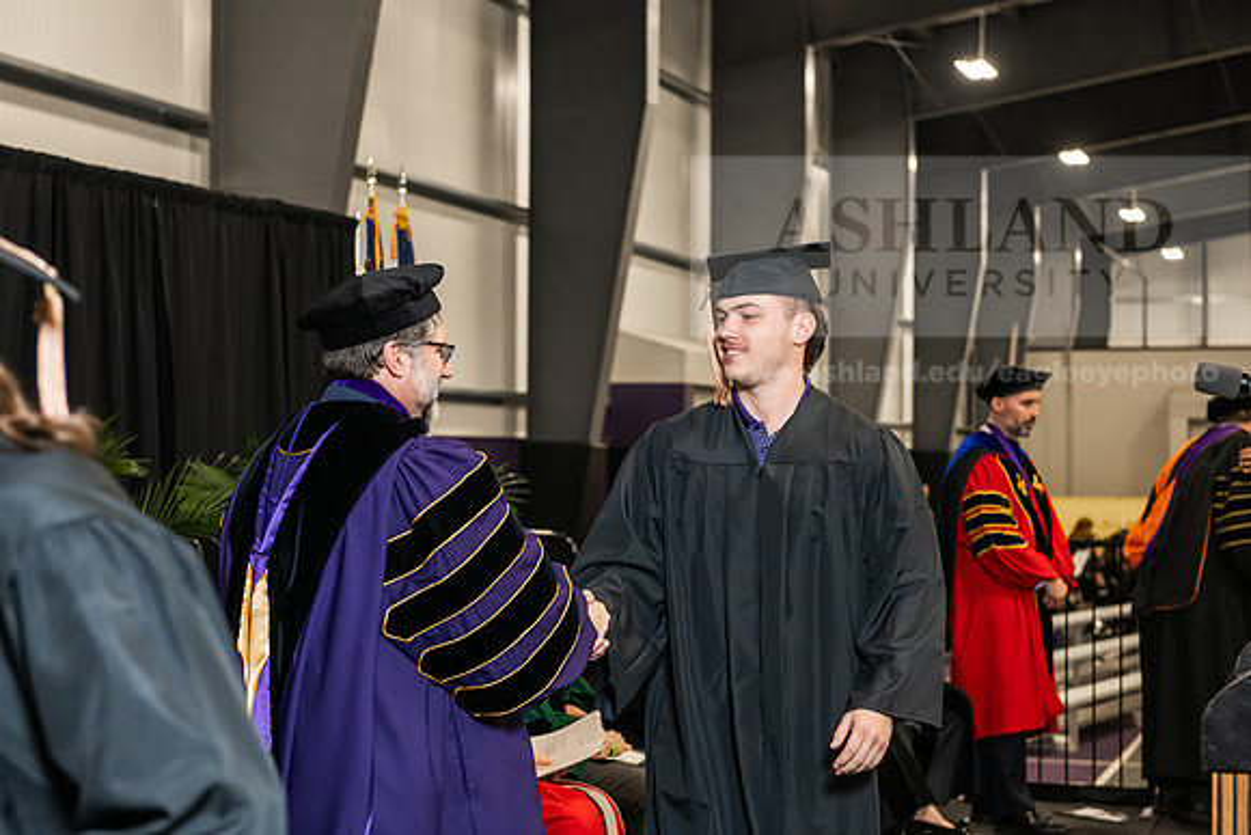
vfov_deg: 19.5
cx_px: 626
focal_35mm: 70
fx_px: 2433
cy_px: 418
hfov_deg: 28.8
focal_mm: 70
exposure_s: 1/200
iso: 2500
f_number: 5
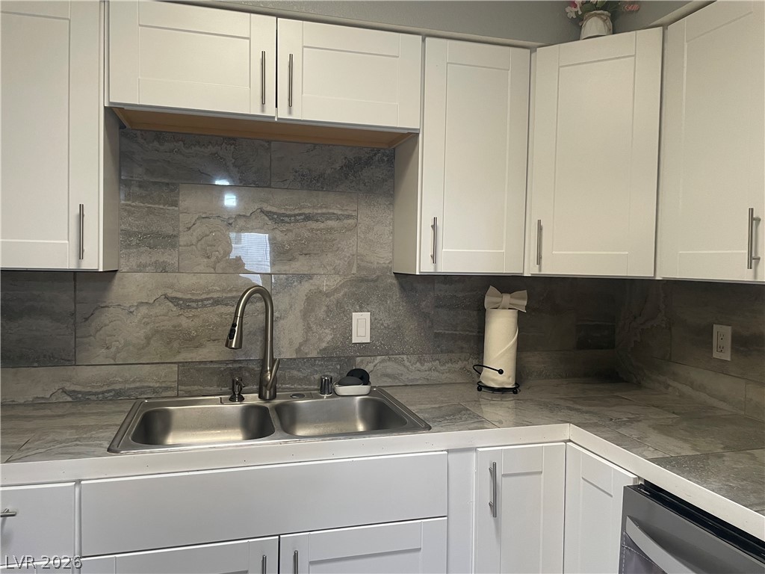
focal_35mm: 26
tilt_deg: -2.1
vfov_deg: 53.1
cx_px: 382
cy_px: 287
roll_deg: -1.0
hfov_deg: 67.3
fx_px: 575
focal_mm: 4.2
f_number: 1.6
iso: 200
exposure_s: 1/60
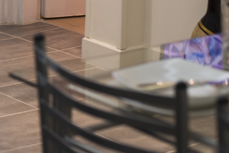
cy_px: -93
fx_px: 1088
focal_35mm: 171
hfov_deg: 11.4
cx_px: -130
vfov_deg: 7.8
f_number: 3.5
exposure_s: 1/50
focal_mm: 50
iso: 400
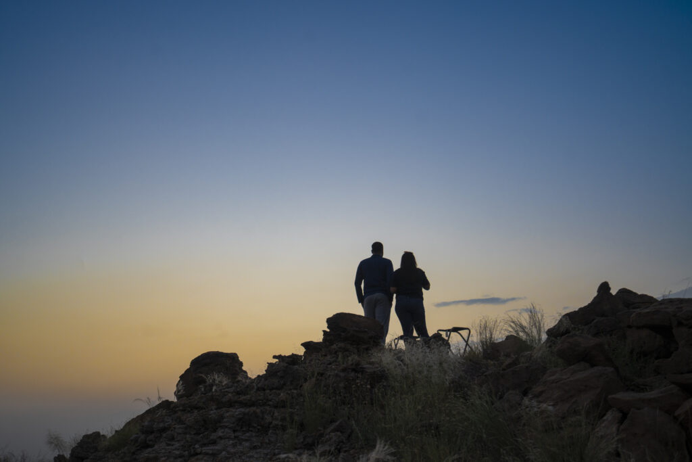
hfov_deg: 54.4
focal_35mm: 35
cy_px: 231
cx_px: 346
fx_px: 673
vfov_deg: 37.9
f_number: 4
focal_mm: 35
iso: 160
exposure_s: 1/50
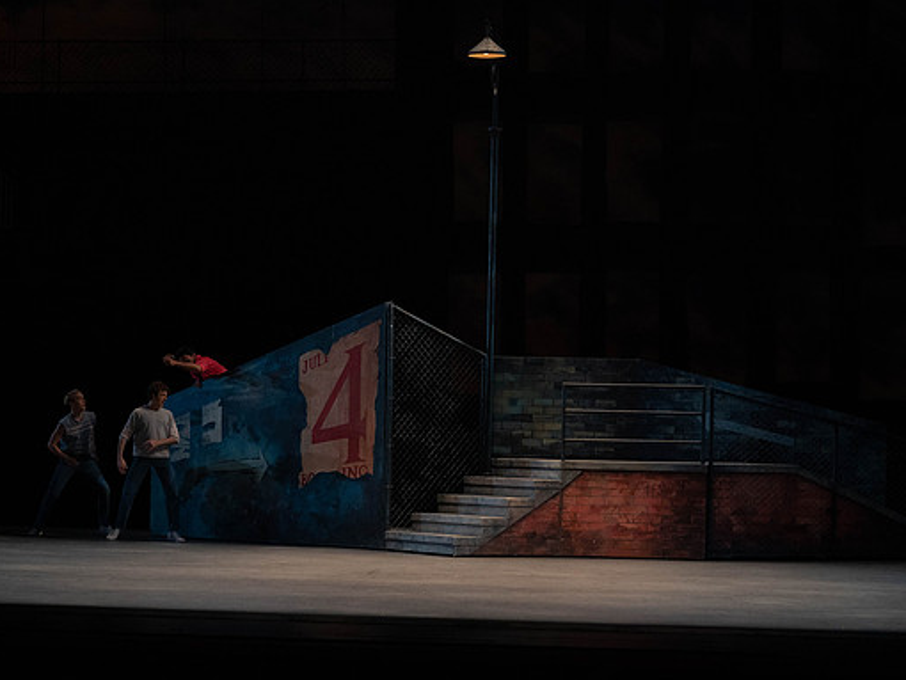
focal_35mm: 106
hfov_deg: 18.5
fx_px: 2776
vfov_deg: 14.0
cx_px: 435
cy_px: 342
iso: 3200
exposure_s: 1/400
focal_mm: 97
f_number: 4.5
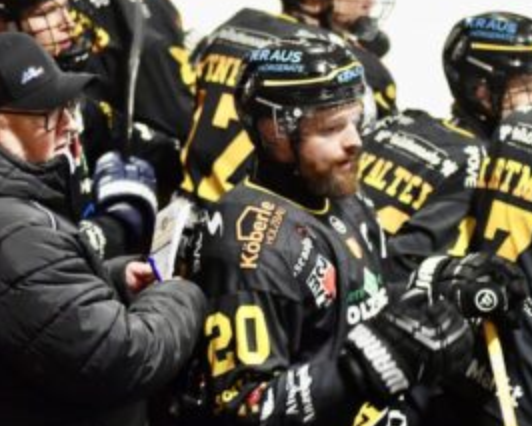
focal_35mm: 258
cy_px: 186
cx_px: 240
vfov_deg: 6.0
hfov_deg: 7.5
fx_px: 4064
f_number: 4.2
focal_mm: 116
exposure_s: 1/160
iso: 3200
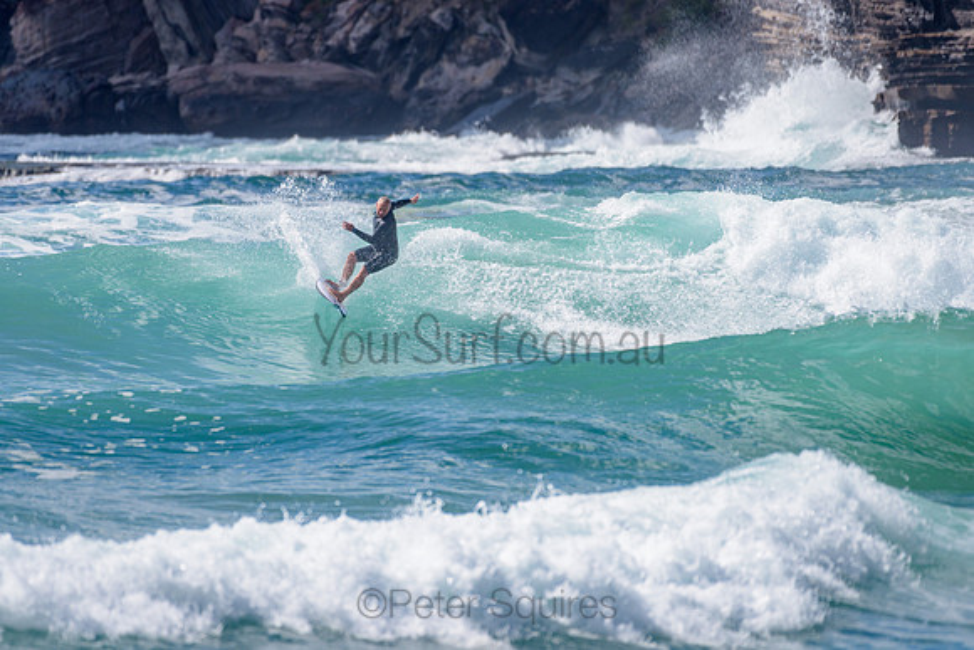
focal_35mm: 613
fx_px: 16591
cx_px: 413
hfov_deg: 3.4
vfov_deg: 2.2
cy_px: 251
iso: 100
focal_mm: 500
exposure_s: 1/2000
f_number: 5.6
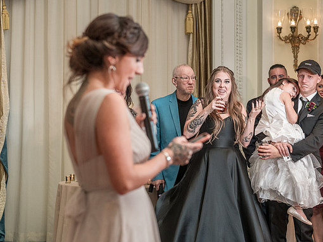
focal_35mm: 94
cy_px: 133
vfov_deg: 15.7
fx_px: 877
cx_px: 191
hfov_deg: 20.8
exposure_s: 1/200
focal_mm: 78
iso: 2000
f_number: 4
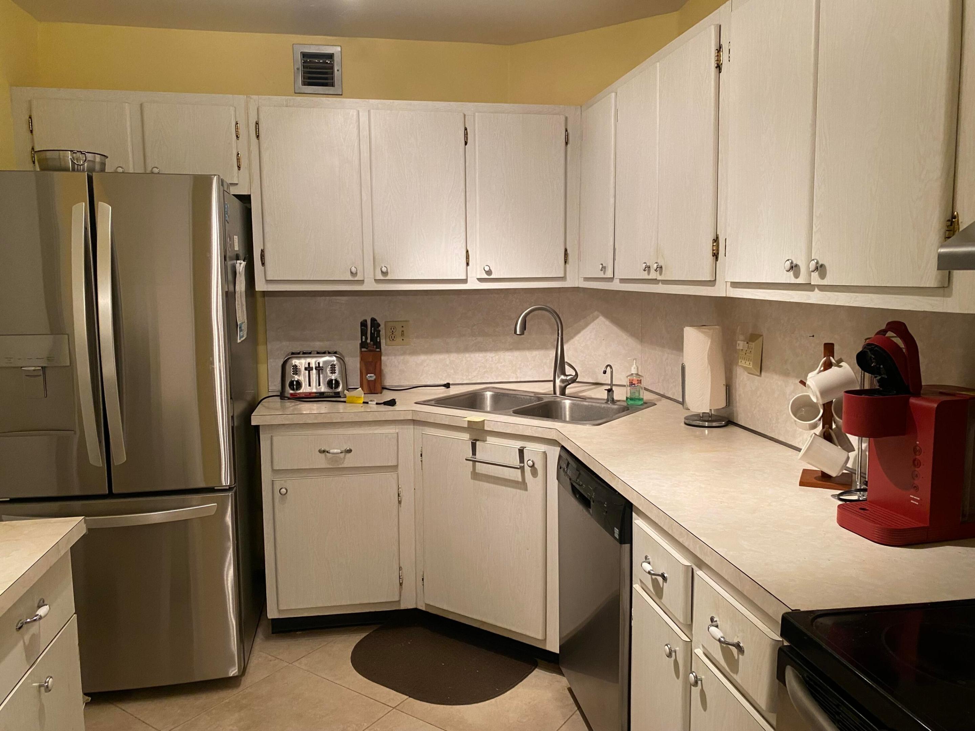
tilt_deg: -9.1
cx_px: 488
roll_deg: +0.9
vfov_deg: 53.1
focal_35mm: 26
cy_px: 366
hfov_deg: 67.3
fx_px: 732
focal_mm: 4.25
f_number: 1.8
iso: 160
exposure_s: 1/60
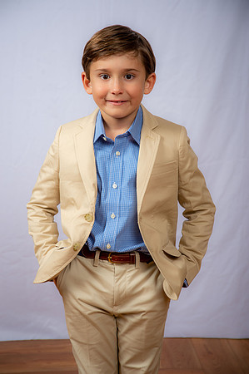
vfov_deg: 26.0
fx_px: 811
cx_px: 124
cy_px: 187
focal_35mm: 78
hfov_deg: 17.5
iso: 250
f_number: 6.3
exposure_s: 1/160
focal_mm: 78
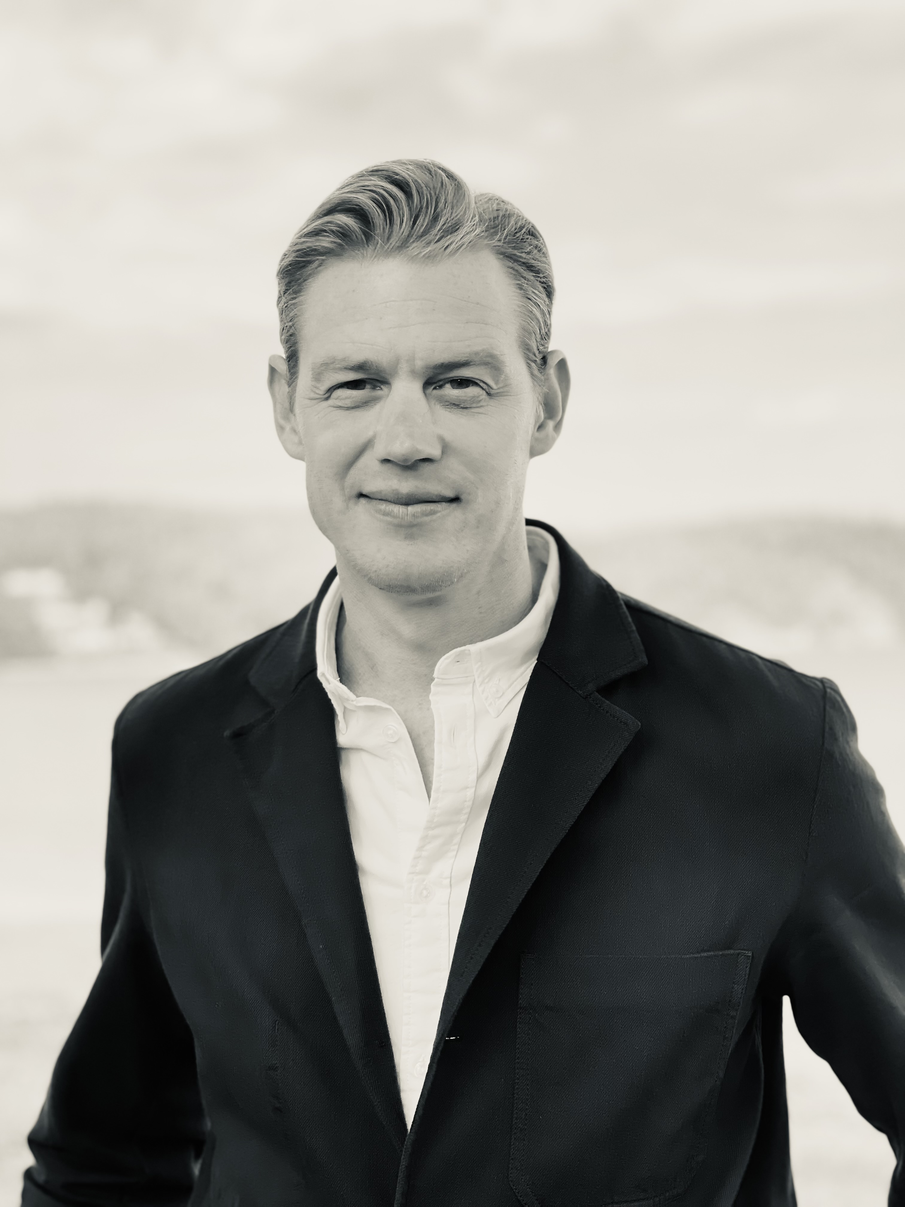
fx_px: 2231
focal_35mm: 64
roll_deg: +1.6
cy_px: 604
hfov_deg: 22.9
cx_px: 452
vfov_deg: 30.3
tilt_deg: +0.7
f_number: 2.2
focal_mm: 7.5
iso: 32
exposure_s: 1/318
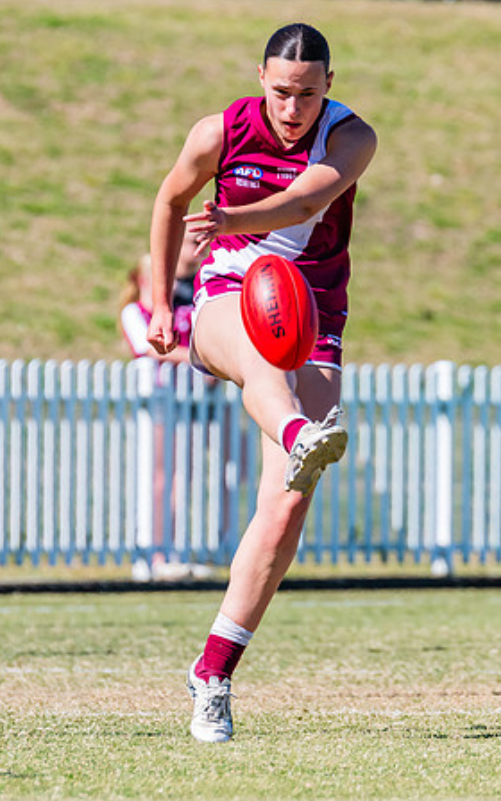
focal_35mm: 765
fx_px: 16712
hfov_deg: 1.7
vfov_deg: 2.7
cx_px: 219
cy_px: 359
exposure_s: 1/1600
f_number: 9
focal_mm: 420
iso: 800
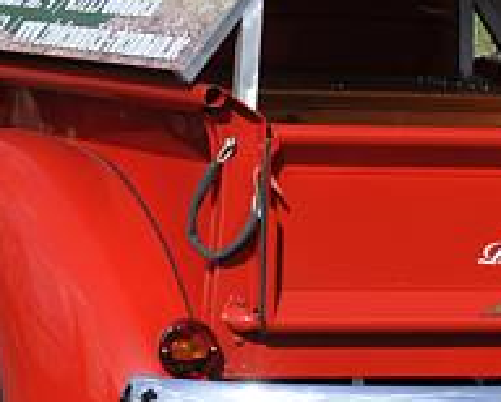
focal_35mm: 273
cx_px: 162
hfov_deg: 7.1
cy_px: 164
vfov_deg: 5.7
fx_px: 4052
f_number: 13
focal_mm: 70
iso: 320
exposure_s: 1/320
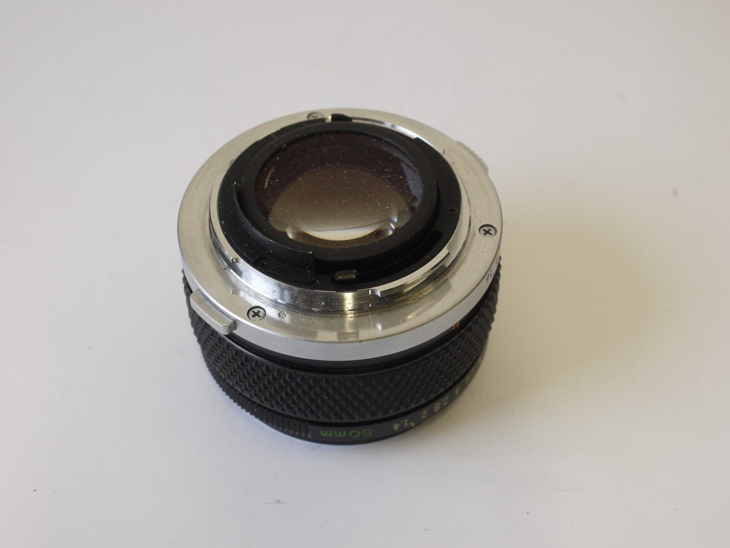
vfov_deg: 24.4
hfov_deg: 32.2
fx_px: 1265
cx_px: 365
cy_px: 274
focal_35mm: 60
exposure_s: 1/25
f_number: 8
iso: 400
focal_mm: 30
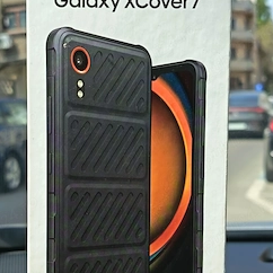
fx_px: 625
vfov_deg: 24.6
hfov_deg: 24.6
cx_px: 120
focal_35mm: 70
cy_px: 157
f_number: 1.75
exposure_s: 1/310
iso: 100
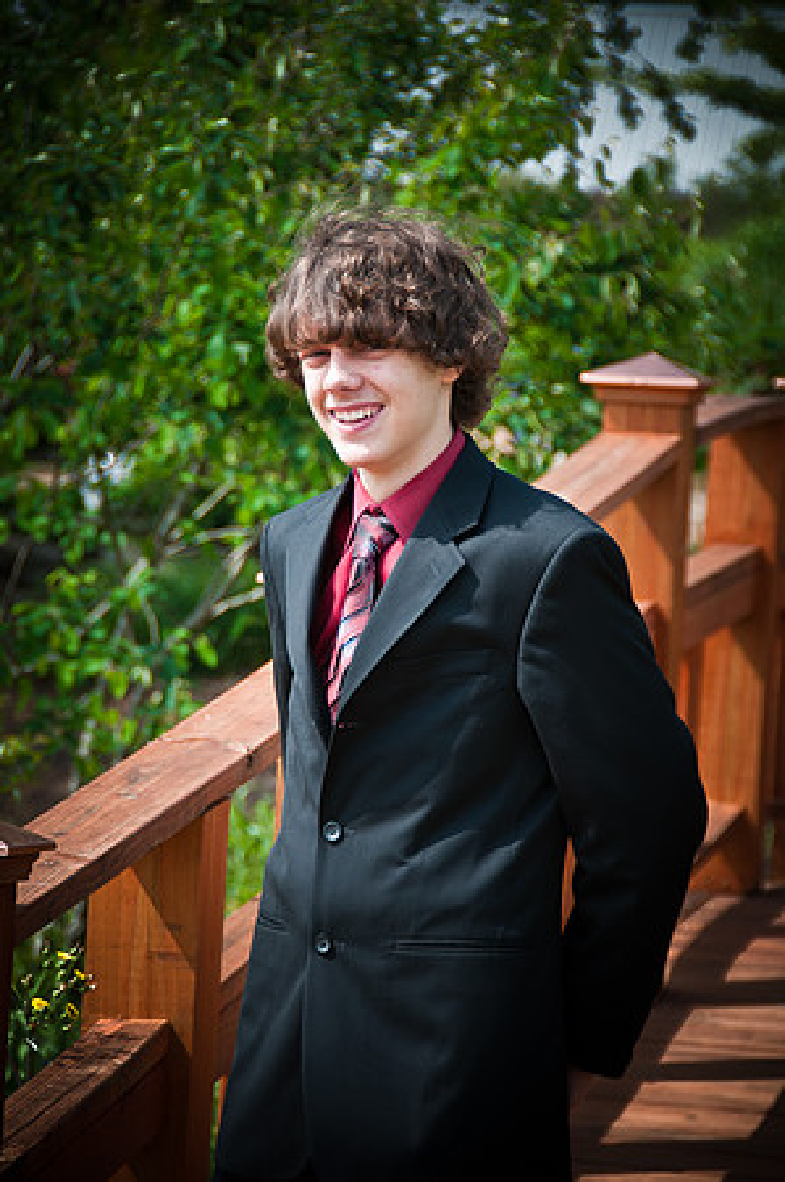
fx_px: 6392
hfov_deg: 7.0
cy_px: 591
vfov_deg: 10.6
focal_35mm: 195
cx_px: 392
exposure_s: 1/250
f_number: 5.6
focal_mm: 130
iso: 200
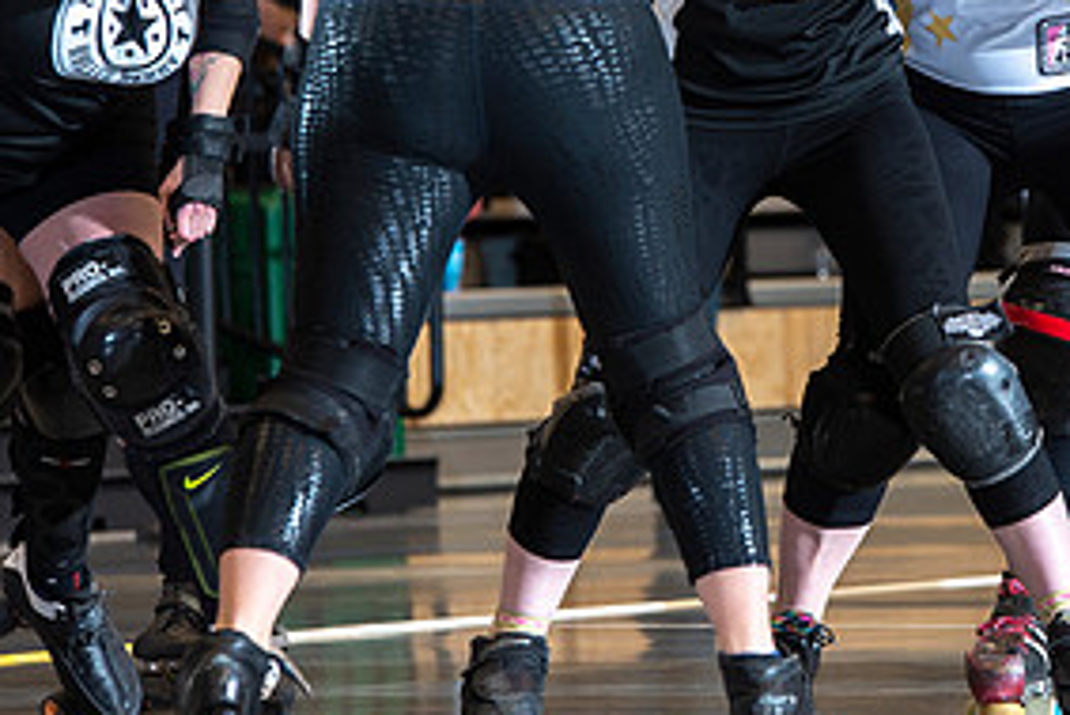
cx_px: 885
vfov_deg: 4.2
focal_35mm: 328
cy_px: 21
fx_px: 9753
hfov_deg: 6.3
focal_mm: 160
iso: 500
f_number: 5.6
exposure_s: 1/160
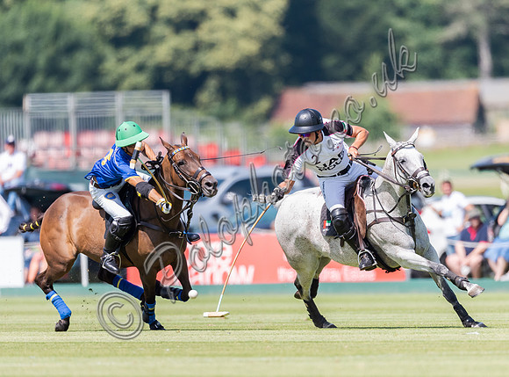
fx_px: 10505
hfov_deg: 2.8
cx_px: 259
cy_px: 238
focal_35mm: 718
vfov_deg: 2.1
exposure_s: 1/2000
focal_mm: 500
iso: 320
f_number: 4
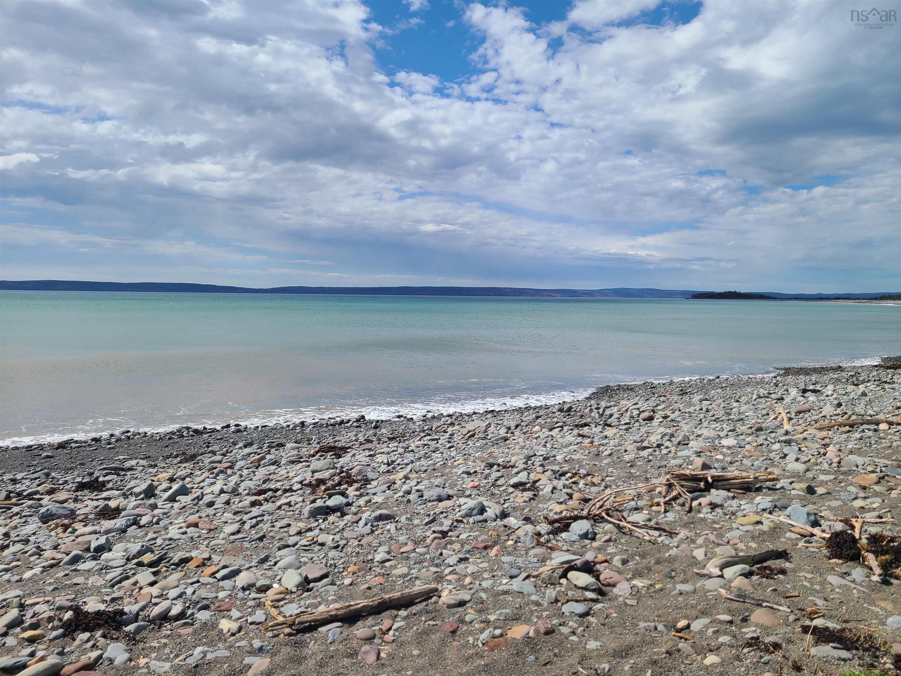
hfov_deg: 67.3
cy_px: 338
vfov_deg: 53.1
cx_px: 450
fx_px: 677
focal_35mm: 26
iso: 40
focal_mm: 5.4
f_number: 1.8
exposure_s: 1/3861
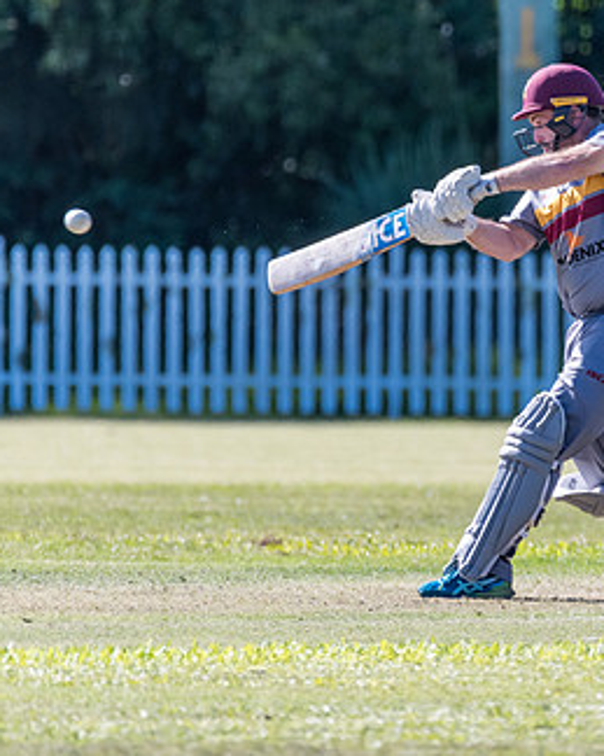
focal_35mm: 1112
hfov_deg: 1.4
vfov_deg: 1.7
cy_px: 293
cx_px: 522
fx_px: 24859
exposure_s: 1/2000
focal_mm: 600
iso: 1100
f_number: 6.3
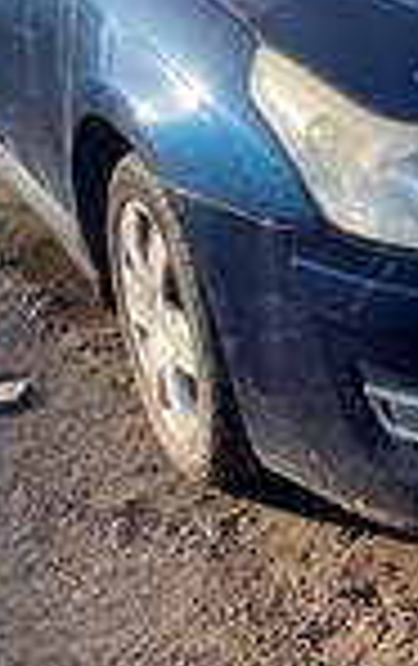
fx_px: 1180
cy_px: 140
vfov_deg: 30.8
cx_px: 512
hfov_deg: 18.9
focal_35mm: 65
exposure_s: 1/610
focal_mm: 4.25
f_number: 1.8
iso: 32
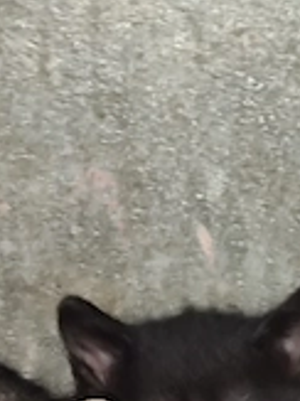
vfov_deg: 11.3
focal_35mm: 172
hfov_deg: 8.6
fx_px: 1990
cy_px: 438
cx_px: 98
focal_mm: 6.19
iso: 1000
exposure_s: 1/25
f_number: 1.65
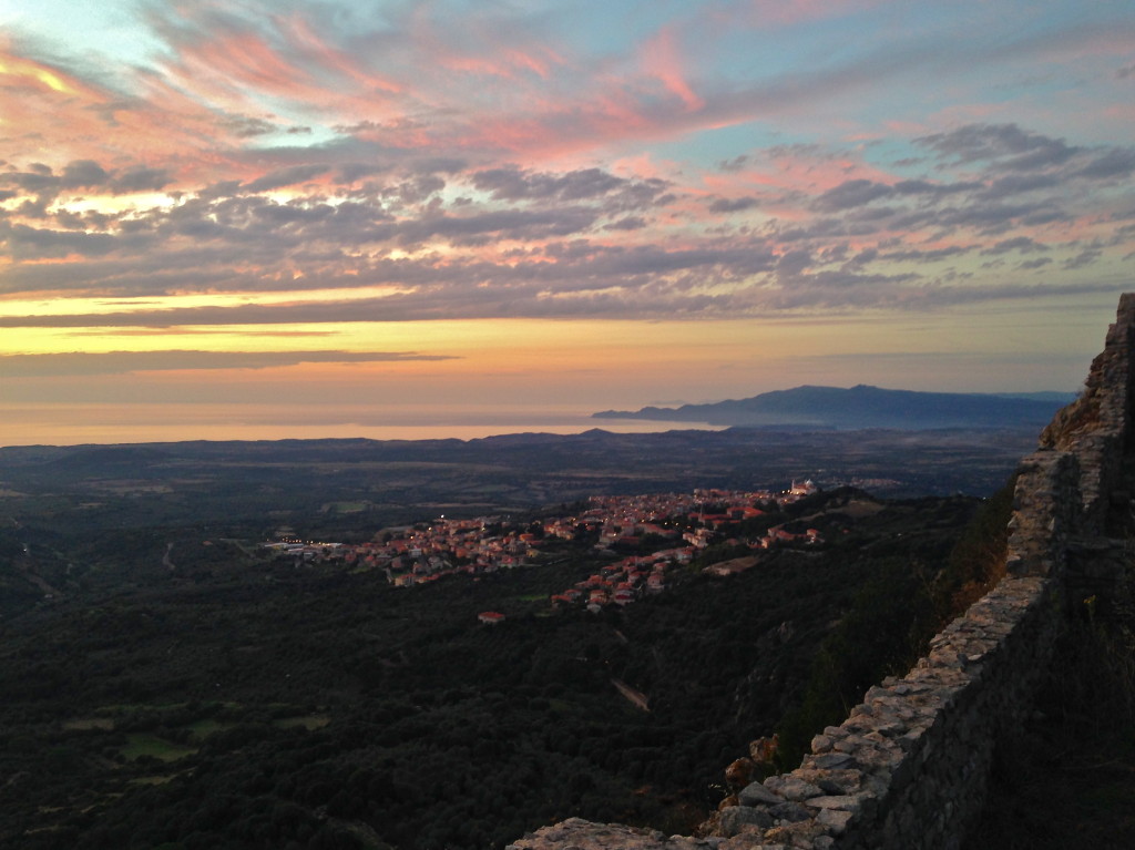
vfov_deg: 42.9
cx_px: 568
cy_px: 425
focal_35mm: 33
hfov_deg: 55.4
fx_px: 1082
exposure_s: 1/20
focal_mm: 4.12
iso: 64
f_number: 2.4
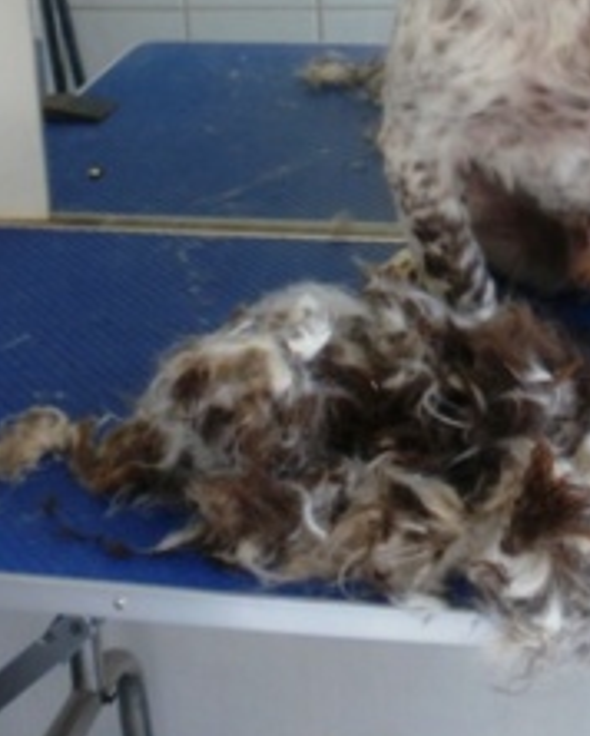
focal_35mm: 81
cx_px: 600
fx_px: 1766
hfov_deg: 18.4
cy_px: 136
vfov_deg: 23.2
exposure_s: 1/40
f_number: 3.5
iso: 100
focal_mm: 6.3
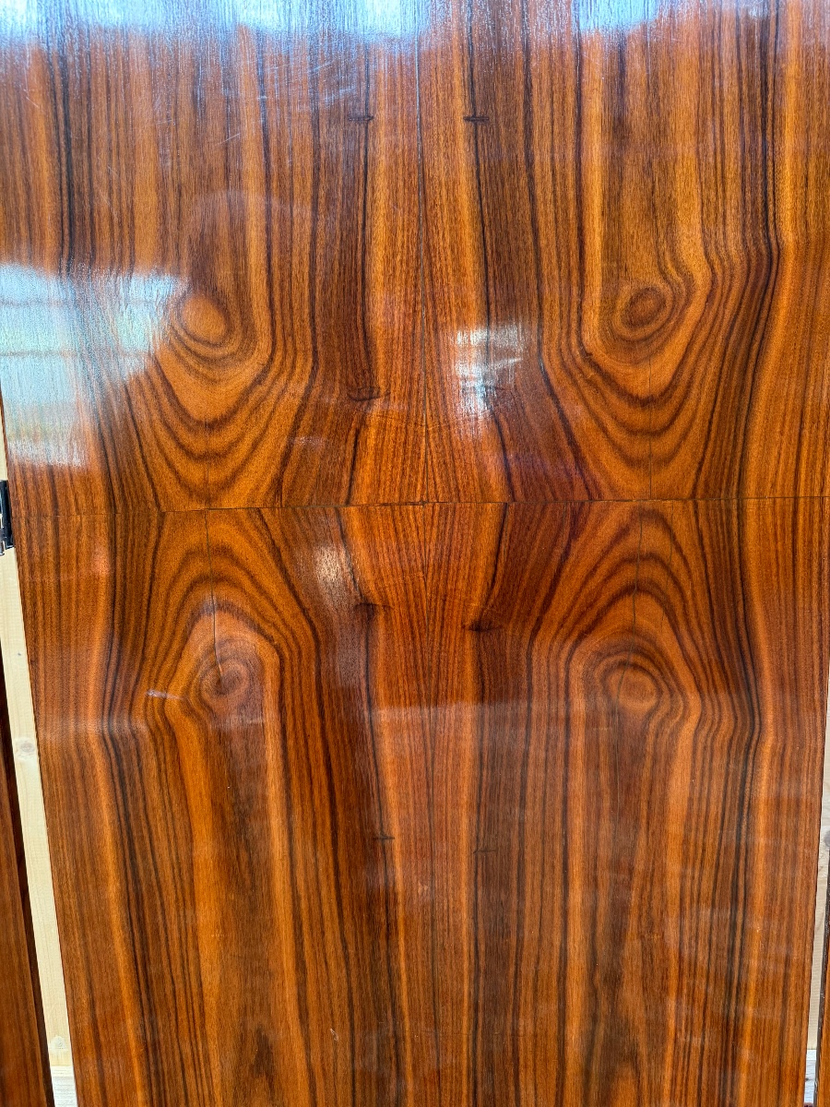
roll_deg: +1.2
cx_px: 415
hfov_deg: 56.8
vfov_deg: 71.6
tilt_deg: -8.8
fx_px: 767
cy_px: 554
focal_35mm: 24
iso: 200
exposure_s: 1/50
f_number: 1.78
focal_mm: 6.76
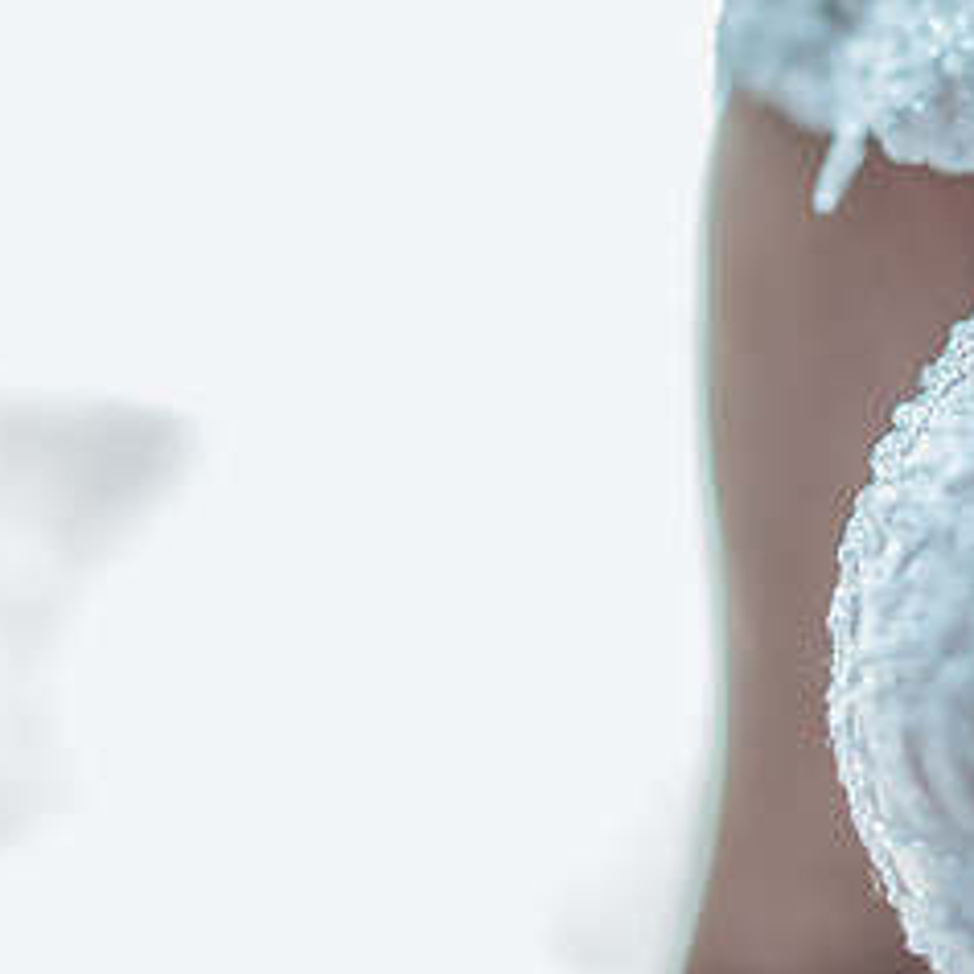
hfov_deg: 16.6
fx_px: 3311
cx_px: 806
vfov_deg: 16.6
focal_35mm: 104
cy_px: 195
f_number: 1.8
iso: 640
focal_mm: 50
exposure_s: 1/320
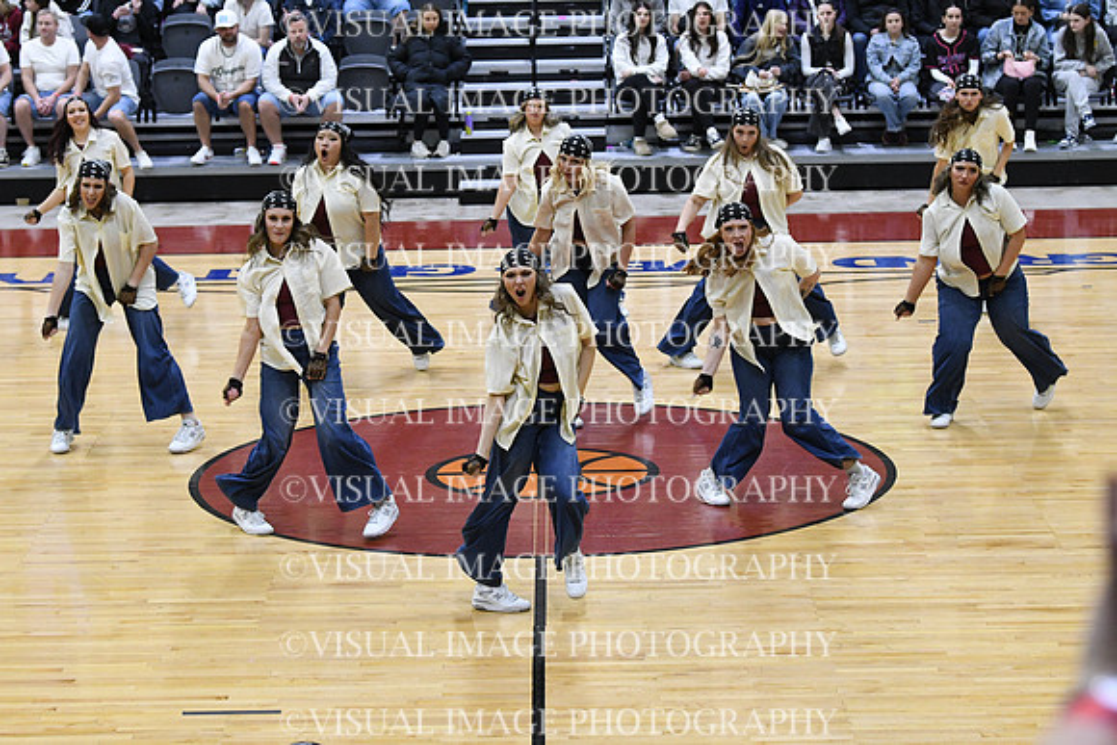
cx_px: 558
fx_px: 3352
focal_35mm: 108
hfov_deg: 18.9
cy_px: 372
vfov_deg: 12.7
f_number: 4
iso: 3200
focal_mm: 72
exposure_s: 1/250
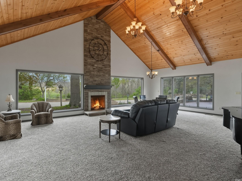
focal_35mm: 19
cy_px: 88
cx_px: 102
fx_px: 130
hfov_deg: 85.3
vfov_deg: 69.9
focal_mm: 11
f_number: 4
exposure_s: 1/1250
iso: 800
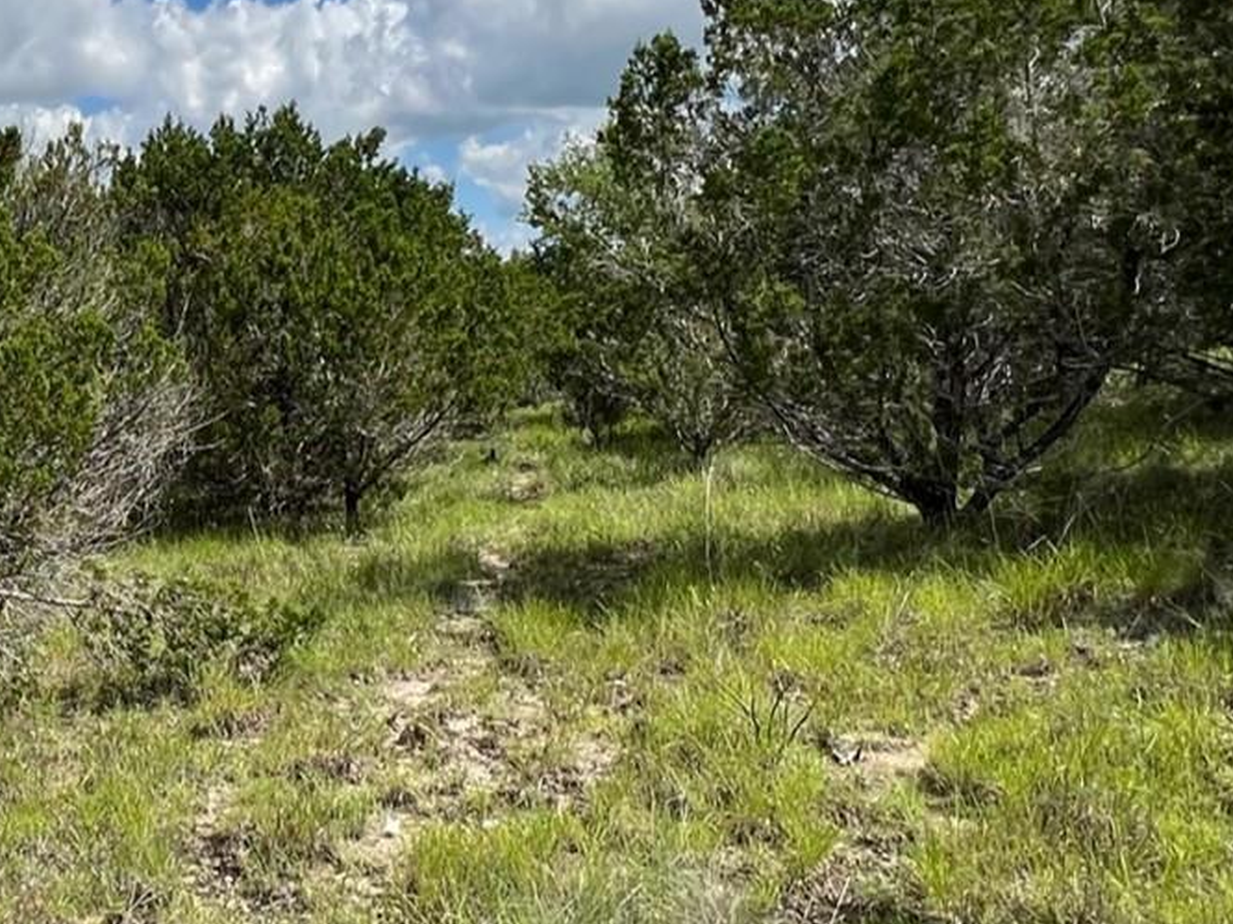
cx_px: -85
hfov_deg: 39.4
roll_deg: +0.8
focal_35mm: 40
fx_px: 1424
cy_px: 421
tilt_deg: -4.9
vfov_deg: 35.9
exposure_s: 1/1508
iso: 32
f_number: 1.8
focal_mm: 1.57
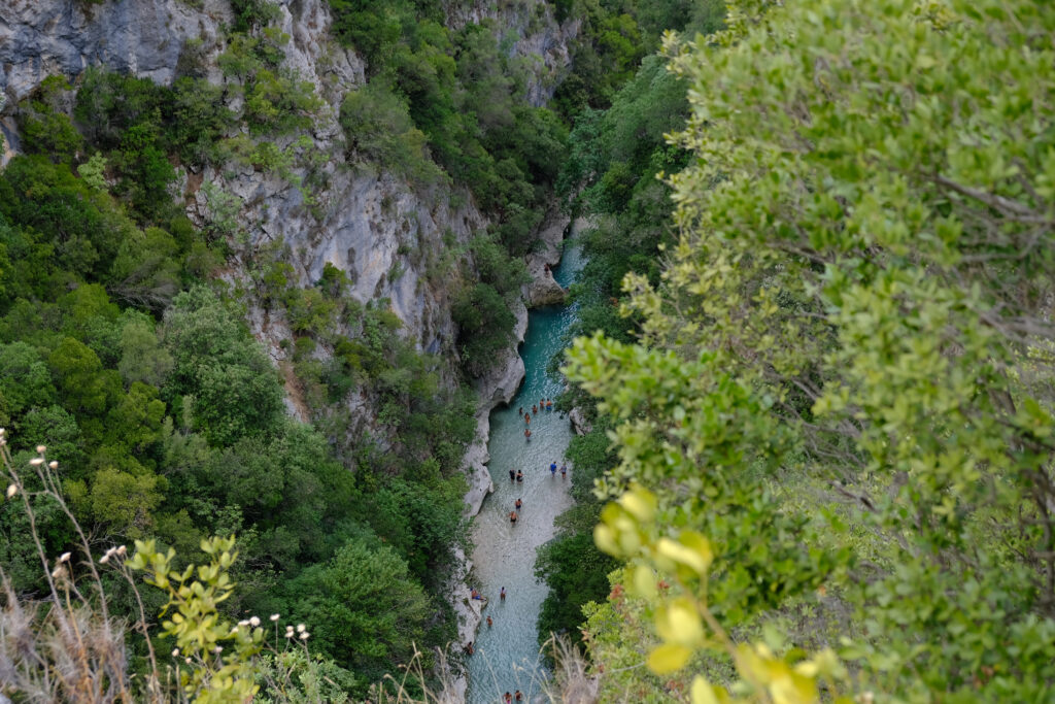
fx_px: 1319
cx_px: 528
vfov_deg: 29.9
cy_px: 352
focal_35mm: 45
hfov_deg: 43.6
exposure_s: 1/180
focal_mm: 30.2
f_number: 4.5
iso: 200
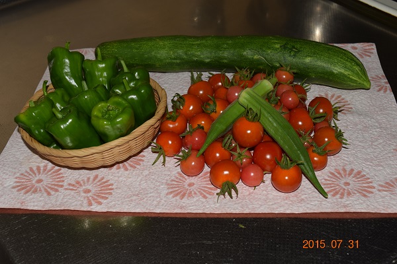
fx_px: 562
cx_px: 198
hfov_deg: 38.9
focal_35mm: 51
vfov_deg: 26.5
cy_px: 132
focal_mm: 34
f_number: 8
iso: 100
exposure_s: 1/60
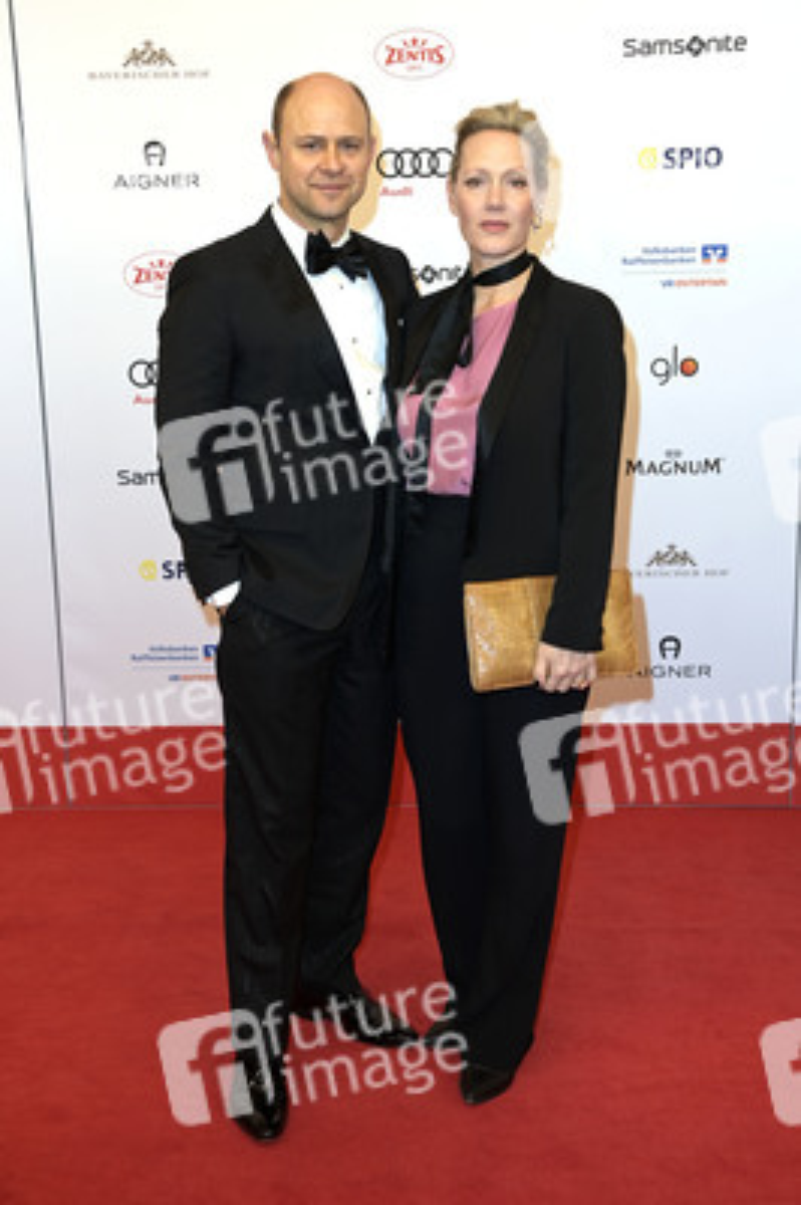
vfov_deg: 46.4
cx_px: 400
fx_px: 1404
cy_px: 602
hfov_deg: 31.8
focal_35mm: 42
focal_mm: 42
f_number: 6.3
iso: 400
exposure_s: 1/250
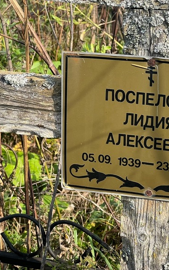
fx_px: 811
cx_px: 121
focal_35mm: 110
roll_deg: -0.2
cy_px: 135
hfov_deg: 11.9
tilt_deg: -20.8
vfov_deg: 18.9
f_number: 2.8
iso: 25
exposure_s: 1/240
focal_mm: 9
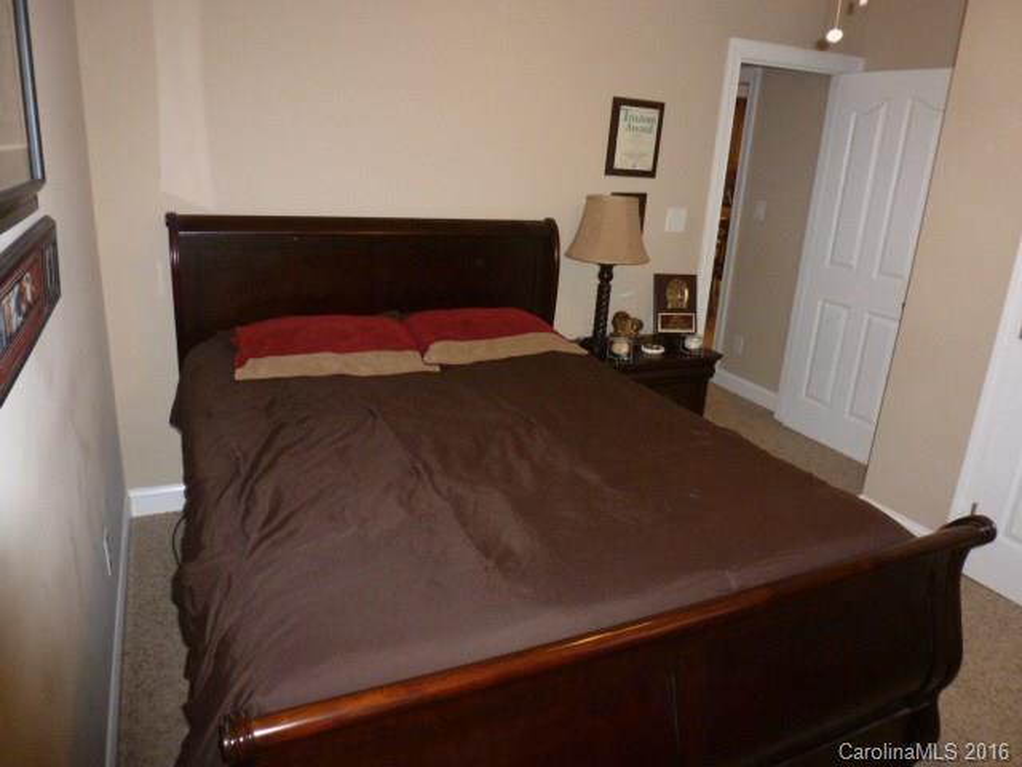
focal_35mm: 24
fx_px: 709
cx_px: 511
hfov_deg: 71.6
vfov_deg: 56.8
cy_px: 384
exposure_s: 1/60
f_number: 3.3
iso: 400
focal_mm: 4.3
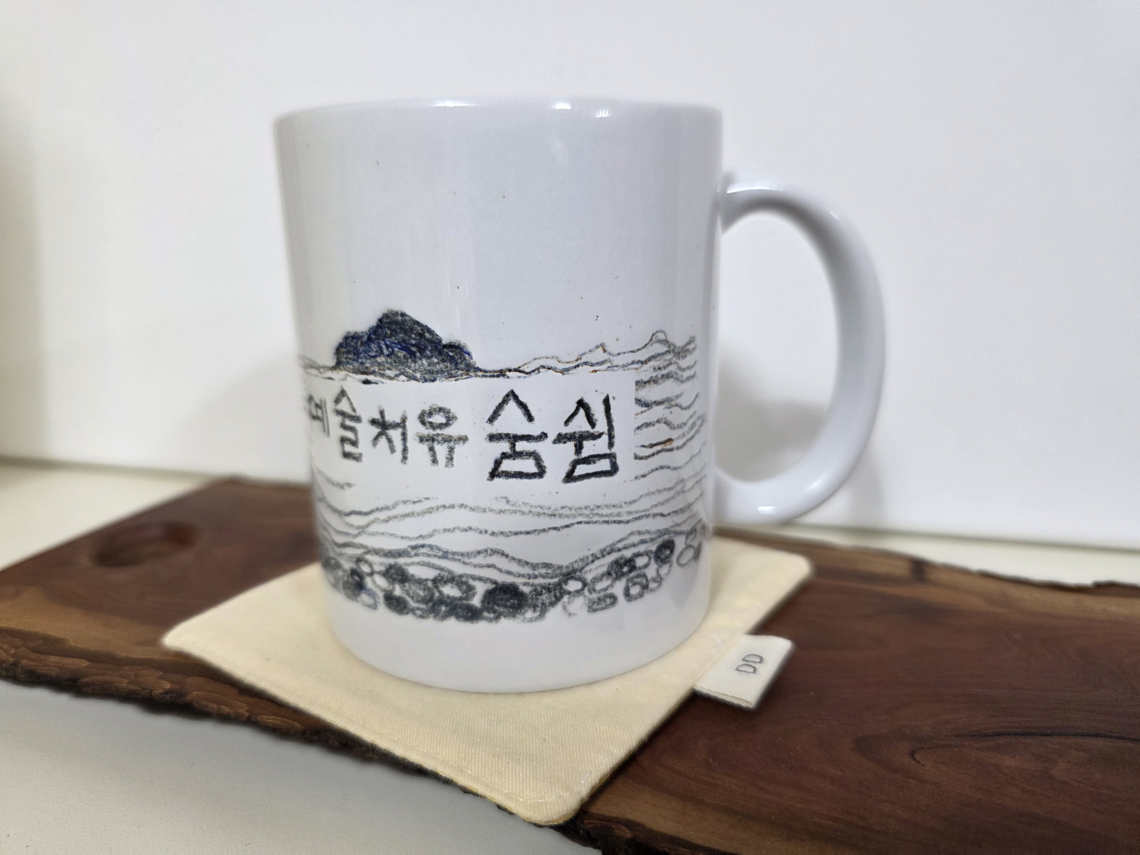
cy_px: 428
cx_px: 570
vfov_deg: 58.9
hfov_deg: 73.9
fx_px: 757
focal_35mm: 23
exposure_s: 1/120
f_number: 1.7
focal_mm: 6.3
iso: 200
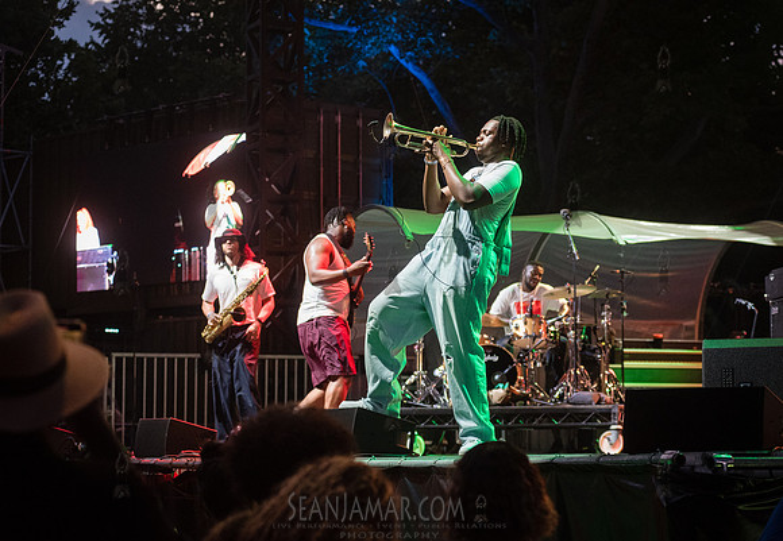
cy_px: 247
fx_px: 2180
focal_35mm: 99
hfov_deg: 20.3
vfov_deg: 14.2
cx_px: 450
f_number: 4
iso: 4000
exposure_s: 1/200
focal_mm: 86
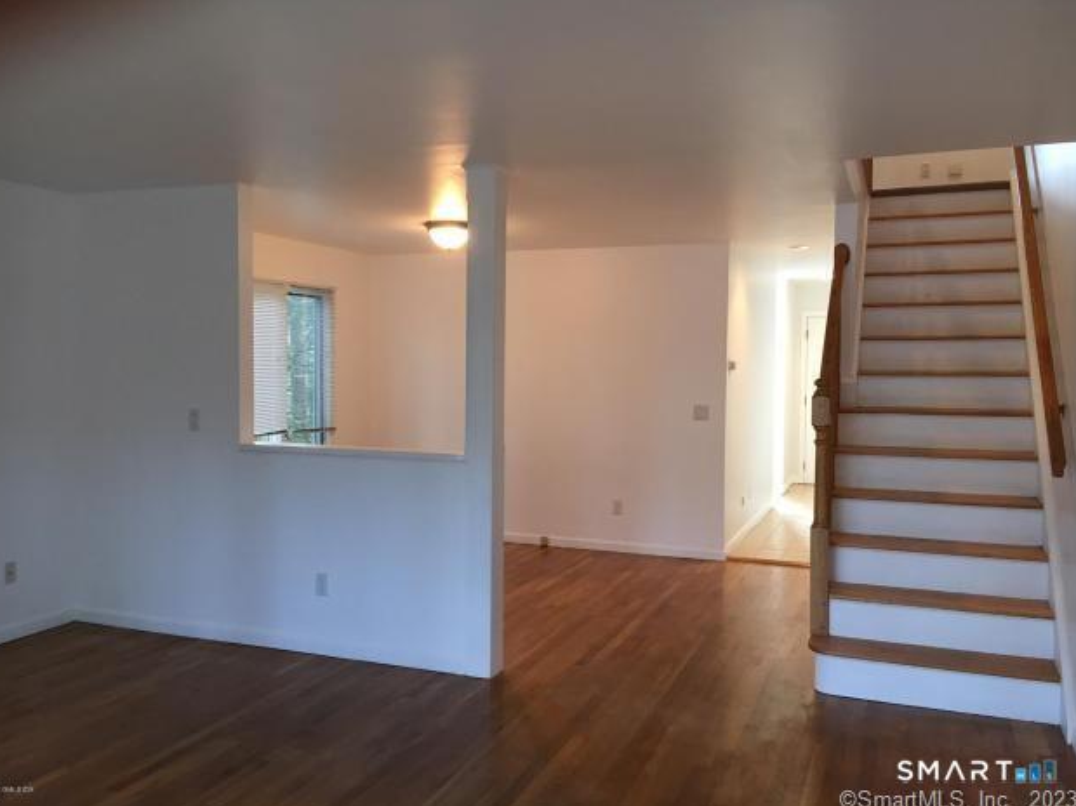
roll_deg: -0.8
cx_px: 534
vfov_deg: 46.8
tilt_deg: -1.7
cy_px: 400
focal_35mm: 30
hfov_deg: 60.0
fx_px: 932
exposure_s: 1/30
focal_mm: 4.15
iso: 80
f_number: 2.2
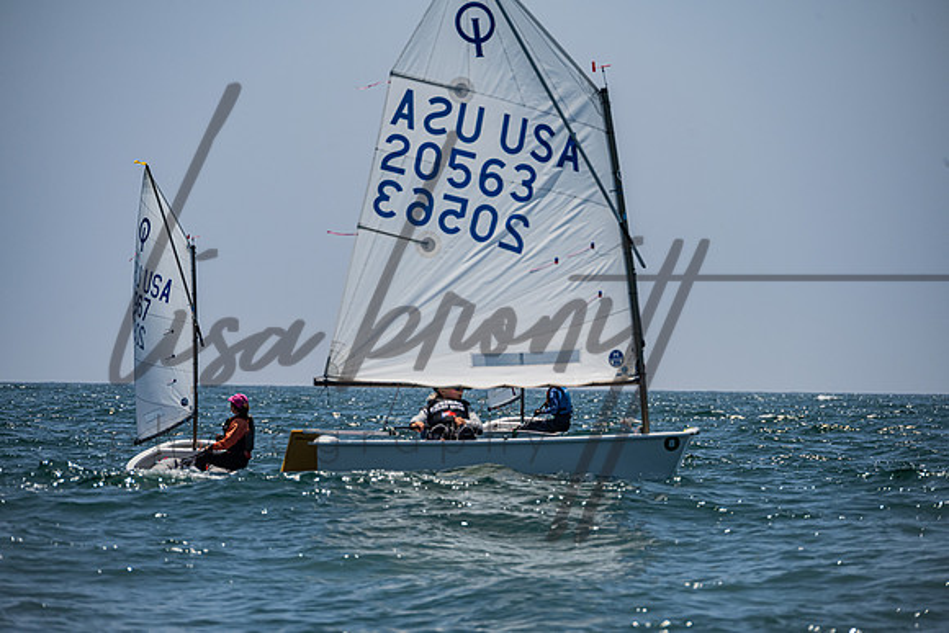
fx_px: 6328
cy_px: 316
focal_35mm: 240
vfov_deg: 5.7
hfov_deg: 8.6
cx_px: 474
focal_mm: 240
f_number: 8
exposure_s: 1/3200
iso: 500
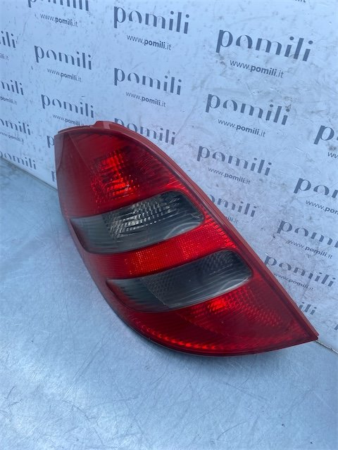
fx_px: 338
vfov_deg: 67.3
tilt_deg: -45.6
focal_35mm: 26
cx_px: 169
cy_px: 225
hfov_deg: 53.1
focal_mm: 4.25
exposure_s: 1/799
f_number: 1.8
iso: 32
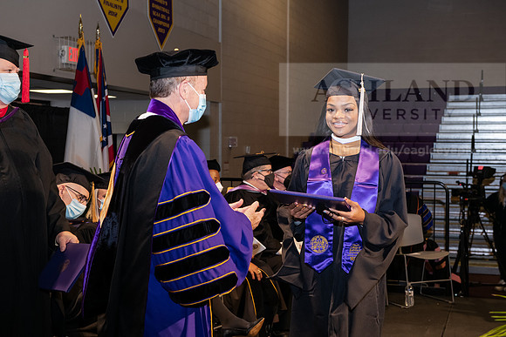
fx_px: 815
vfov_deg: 23.4
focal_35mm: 58
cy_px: 168
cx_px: 253
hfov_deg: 34.5
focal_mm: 58
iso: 1600
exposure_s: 1/200
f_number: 6.3
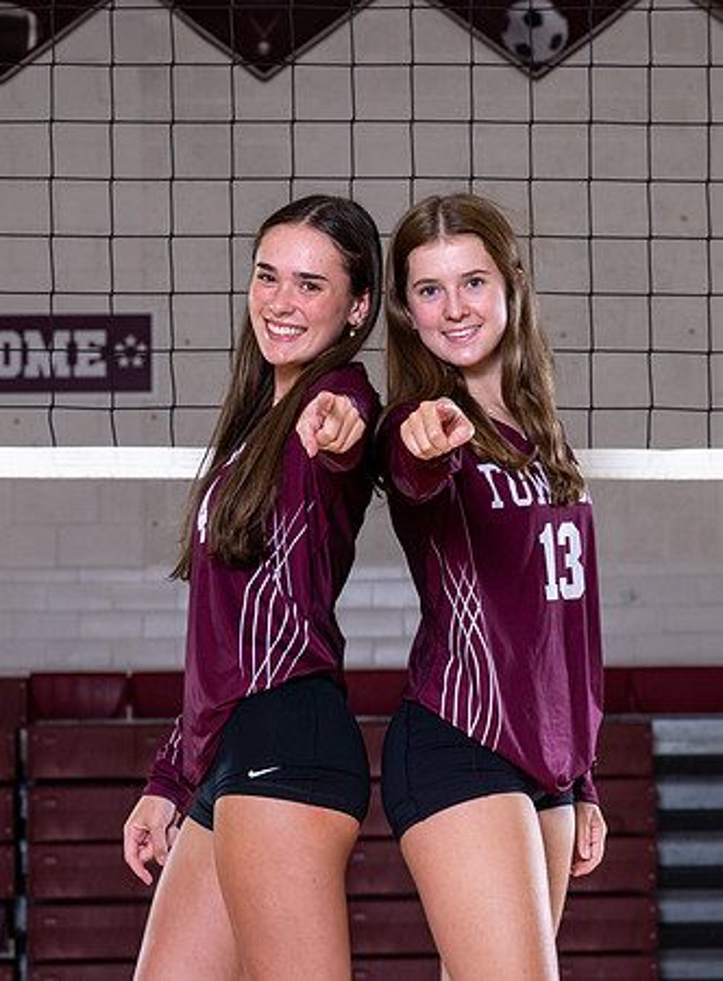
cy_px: 490
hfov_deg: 9.6
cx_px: 503
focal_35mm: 152
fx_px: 4279
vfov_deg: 13.1
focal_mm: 77
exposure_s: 1/200
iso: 640
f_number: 7.1
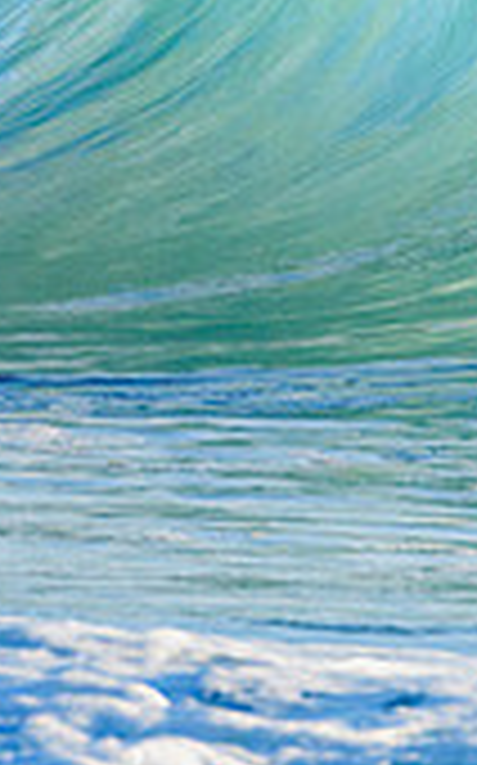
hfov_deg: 0.6
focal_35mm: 2127
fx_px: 44316
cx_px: 666
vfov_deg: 1.0
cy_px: -160
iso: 400
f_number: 5.6
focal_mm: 500
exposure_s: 1/2000
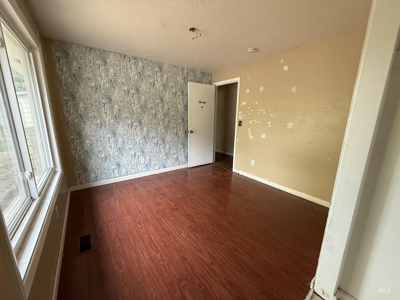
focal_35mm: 14
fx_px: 162
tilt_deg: -12.0
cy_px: 150
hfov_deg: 102.1
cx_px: 200
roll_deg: -0.6
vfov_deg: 85.7
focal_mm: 2.22
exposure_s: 1/62
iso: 320
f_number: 2.2
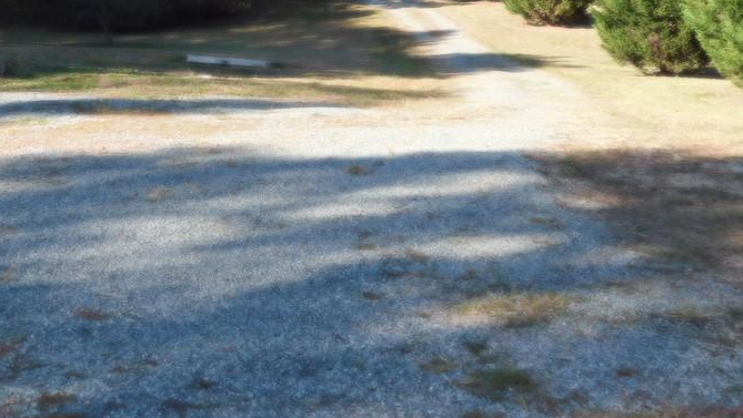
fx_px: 1183
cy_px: 14
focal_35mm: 60
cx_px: 422
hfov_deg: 34.8
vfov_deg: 19.6
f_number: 3.5
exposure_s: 1/500
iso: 125
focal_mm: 6.3
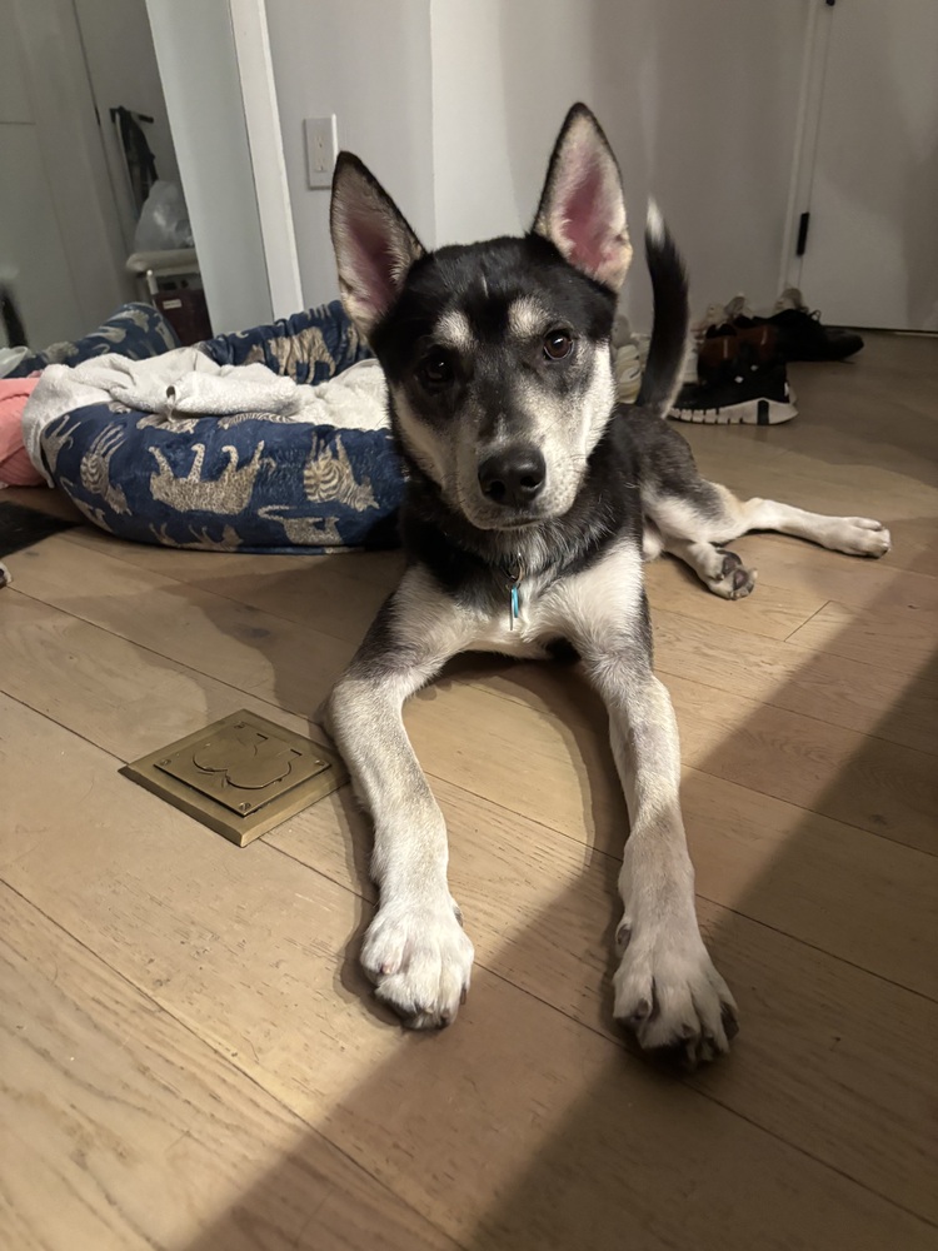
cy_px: 626
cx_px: 469
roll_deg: +2.3
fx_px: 939
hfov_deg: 53.1
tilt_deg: -23.5
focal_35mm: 26
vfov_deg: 67.3
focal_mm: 5.96
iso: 640
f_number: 1.6
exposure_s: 1/40
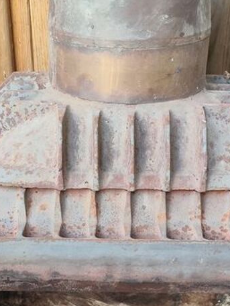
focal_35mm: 70
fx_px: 620
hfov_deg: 21.0
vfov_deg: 26.3
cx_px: 101
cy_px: 305
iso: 184
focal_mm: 5.24
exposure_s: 1/100
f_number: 1.7
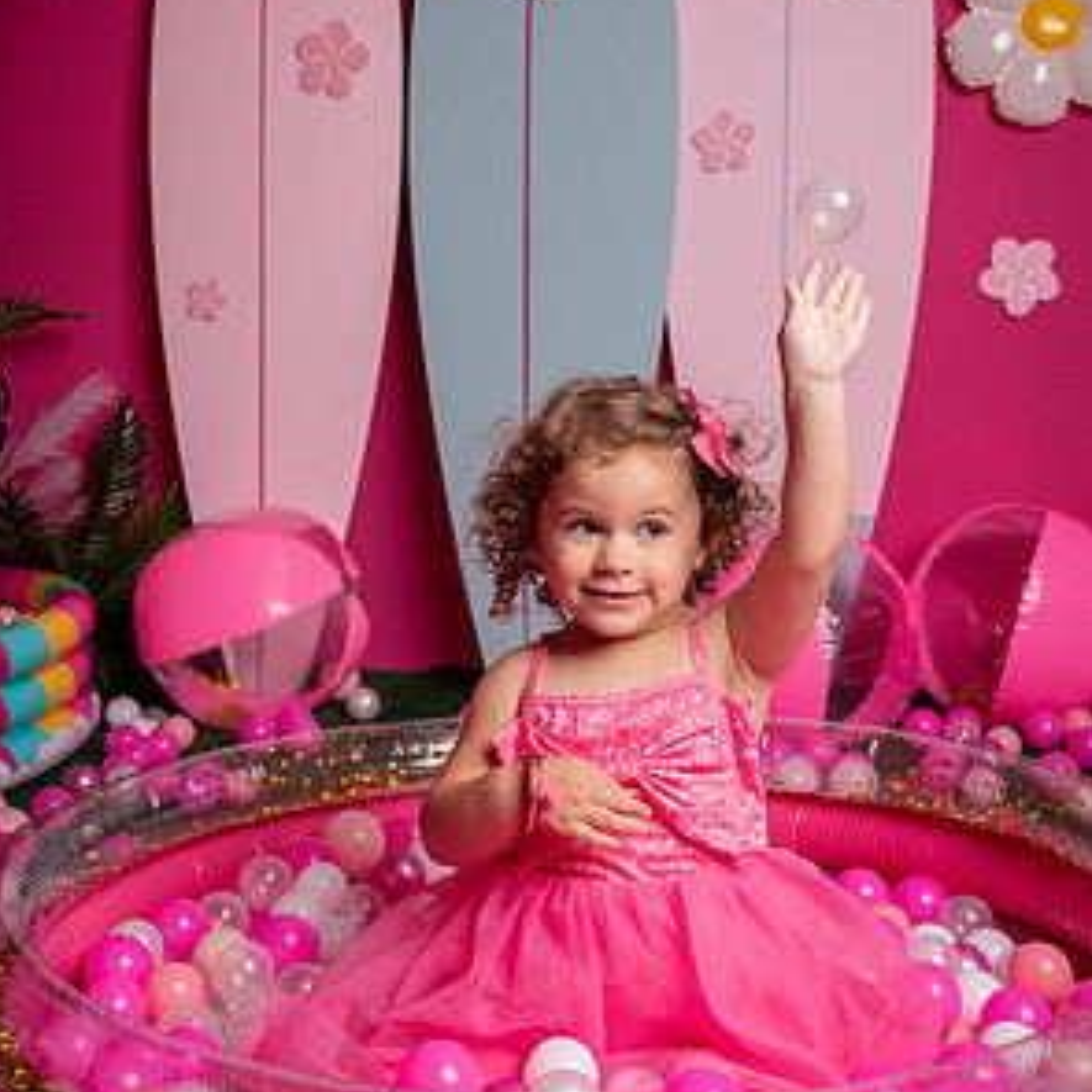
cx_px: 540
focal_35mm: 48
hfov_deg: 35.4
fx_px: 1713
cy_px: 485
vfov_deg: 35.3
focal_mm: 37
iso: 400
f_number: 5.6
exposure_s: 1/125
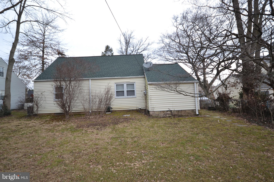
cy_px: 91
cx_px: 137
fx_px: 137
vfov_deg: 67.4
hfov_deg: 90.0
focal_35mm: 18
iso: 200
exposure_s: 1/125
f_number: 5.6
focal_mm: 12
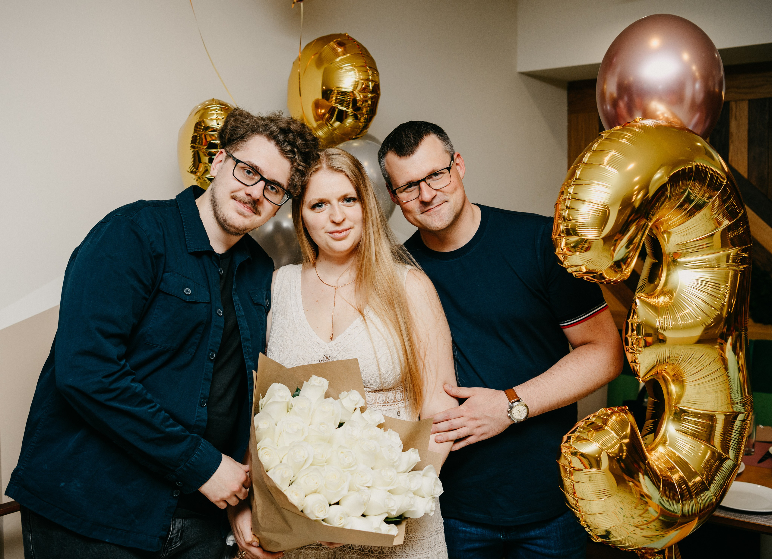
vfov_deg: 38.6
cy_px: 250
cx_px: 358
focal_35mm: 36
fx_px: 798
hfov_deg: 51.6
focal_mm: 31
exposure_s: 1/160
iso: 200
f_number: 3.5
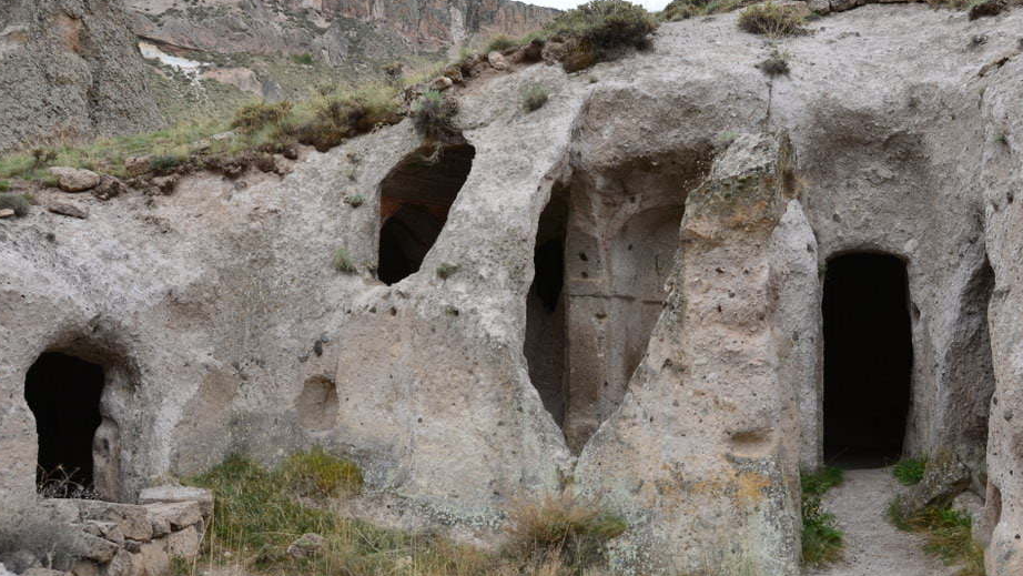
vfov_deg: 34.0
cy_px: 274
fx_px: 941
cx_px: 579
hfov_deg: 56.9
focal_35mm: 35
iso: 400
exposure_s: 1/800
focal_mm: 17
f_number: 5
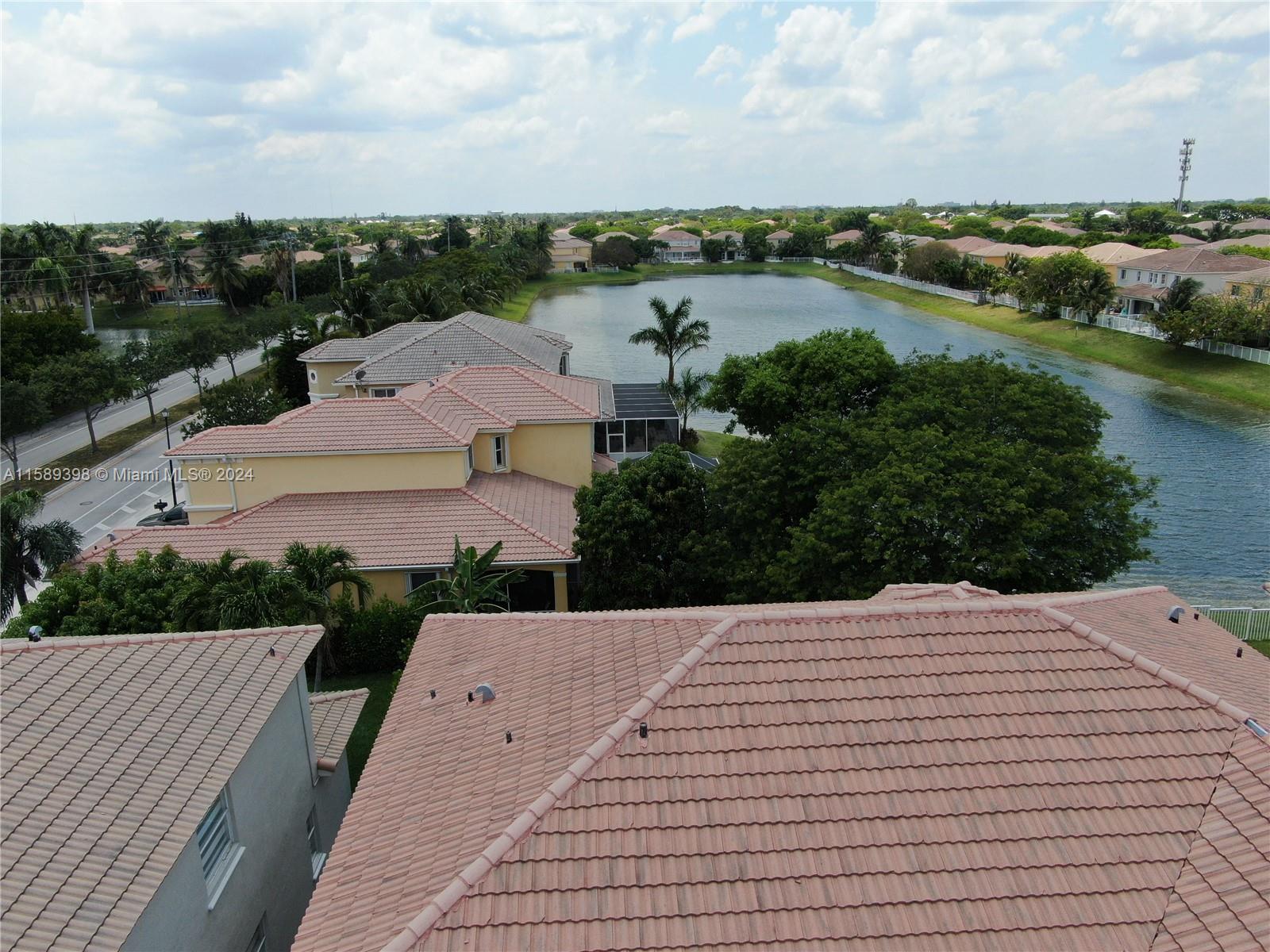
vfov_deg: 54.9
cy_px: 476
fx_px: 917
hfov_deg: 69.4
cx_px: 635
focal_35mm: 25
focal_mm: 4.48
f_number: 2.8
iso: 100
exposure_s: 1/1600
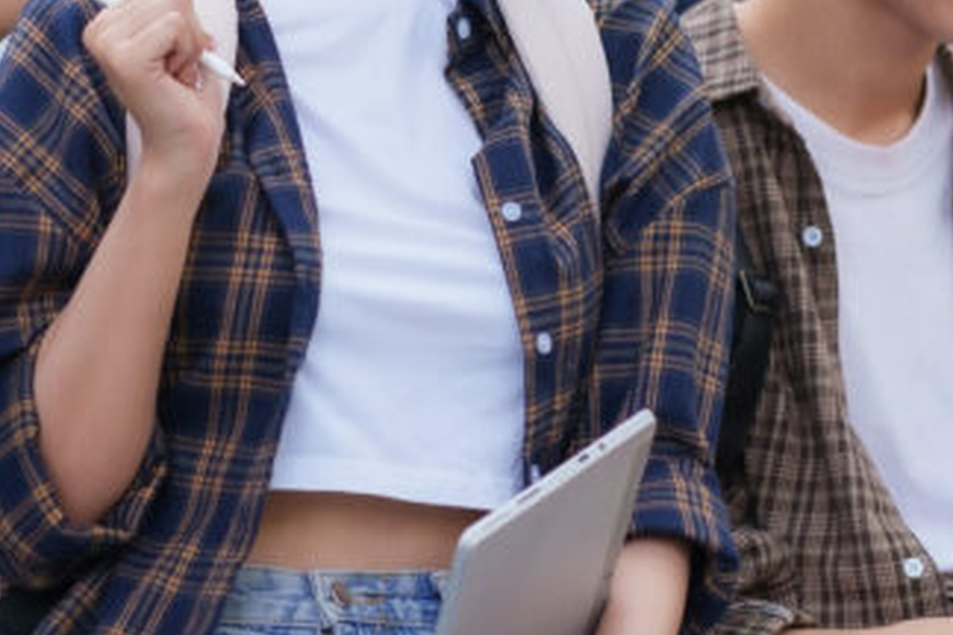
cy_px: -43
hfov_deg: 7.7
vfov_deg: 5.1
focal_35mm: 269
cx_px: 462
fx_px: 7120
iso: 320
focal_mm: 85
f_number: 2.2
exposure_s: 1/400
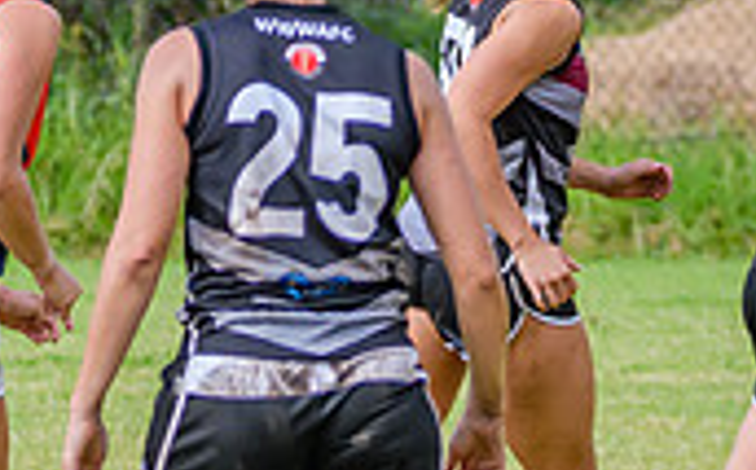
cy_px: 243
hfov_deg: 1.4
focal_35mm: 1471
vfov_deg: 0.9
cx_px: 1269
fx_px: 30268
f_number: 7.1
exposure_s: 1/2000
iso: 800
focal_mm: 220
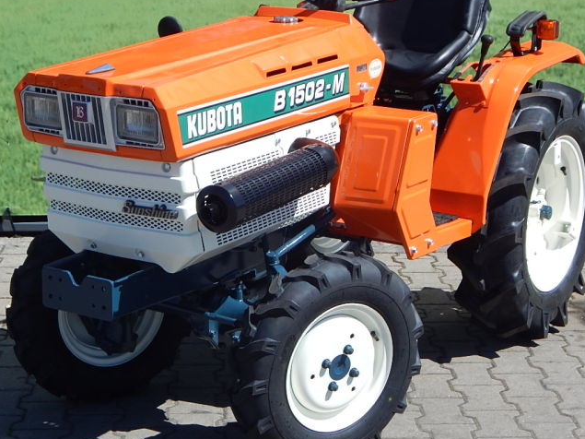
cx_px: 297
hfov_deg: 23.0
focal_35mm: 85
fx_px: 1436
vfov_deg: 17.4
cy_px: 185
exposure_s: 1/1500
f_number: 3.8
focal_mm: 9.7
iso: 125
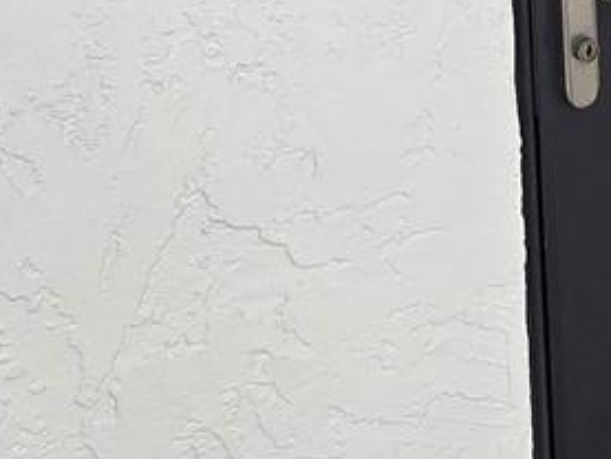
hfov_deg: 24.2
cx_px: 682
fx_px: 1324
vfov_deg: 17.3
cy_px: -276
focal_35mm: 75
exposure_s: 1/420
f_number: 2.2
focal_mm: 2.2
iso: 50
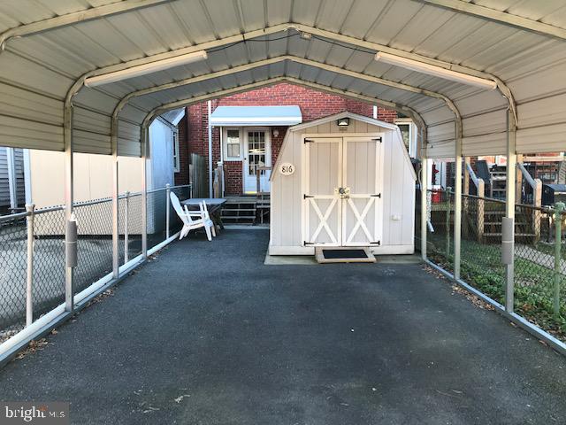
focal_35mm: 28
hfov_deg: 63.4
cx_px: 283
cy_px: 212
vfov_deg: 49.7
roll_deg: -0.4
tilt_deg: -5.8
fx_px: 458
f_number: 1.8
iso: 20
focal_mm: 3.99
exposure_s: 1/119
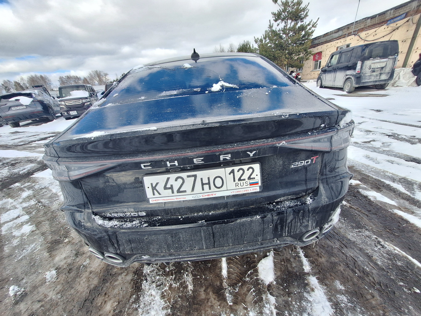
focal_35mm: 13
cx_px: 210
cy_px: 158
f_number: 2.2
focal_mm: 1.74
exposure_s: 1/1106
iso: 40
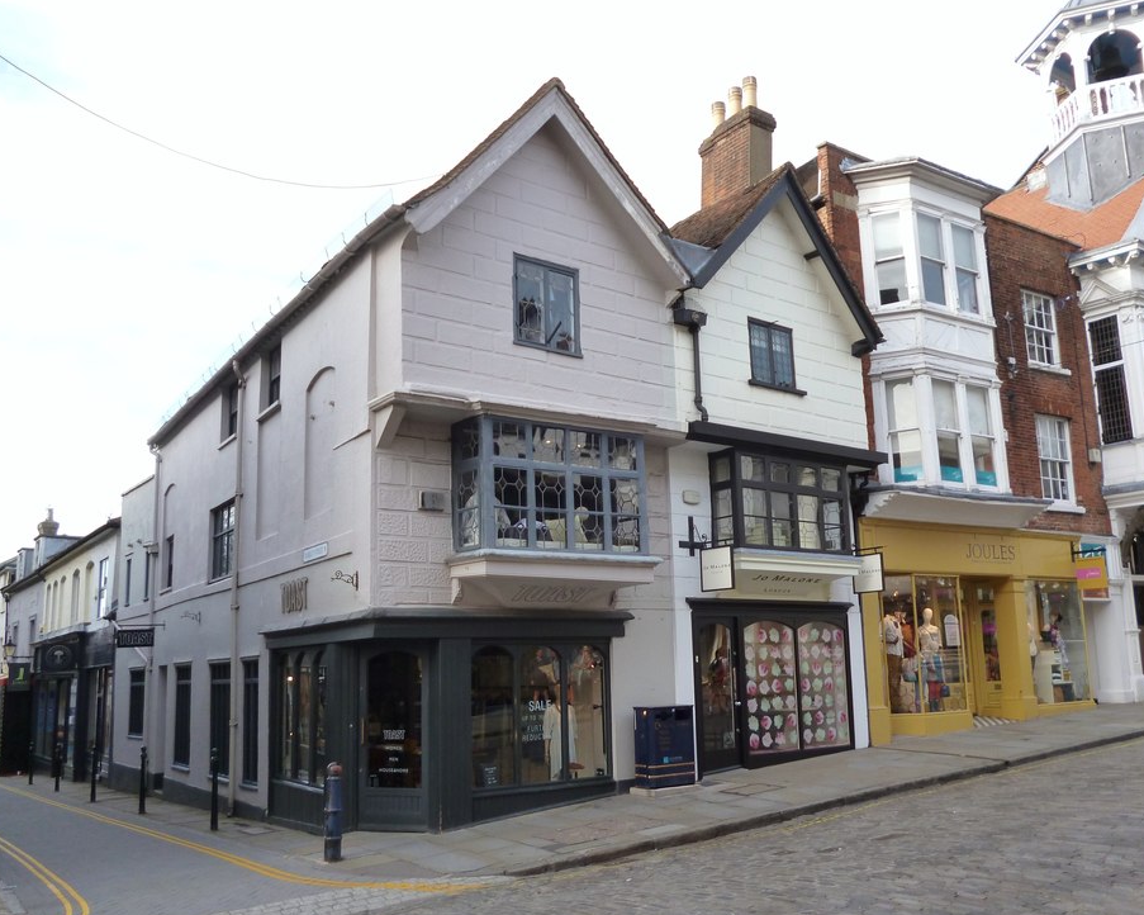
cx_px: 614
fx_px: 1049
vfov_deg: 47.1
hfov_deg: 57.1
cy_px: 483
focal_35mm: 31
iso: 160
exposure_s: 1/250
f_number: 3.1
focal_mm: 5
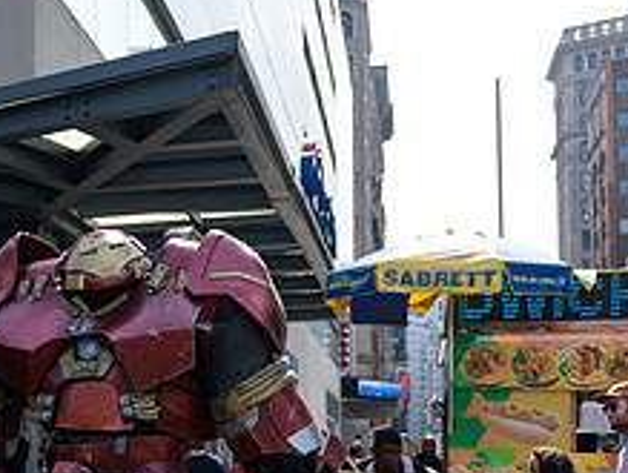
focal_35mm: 61
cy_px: 423
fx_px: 1108
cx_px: 14
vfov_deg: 23.5
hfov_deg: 29.7
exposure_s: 1/2000
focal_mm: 24
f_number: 3.2
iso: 200
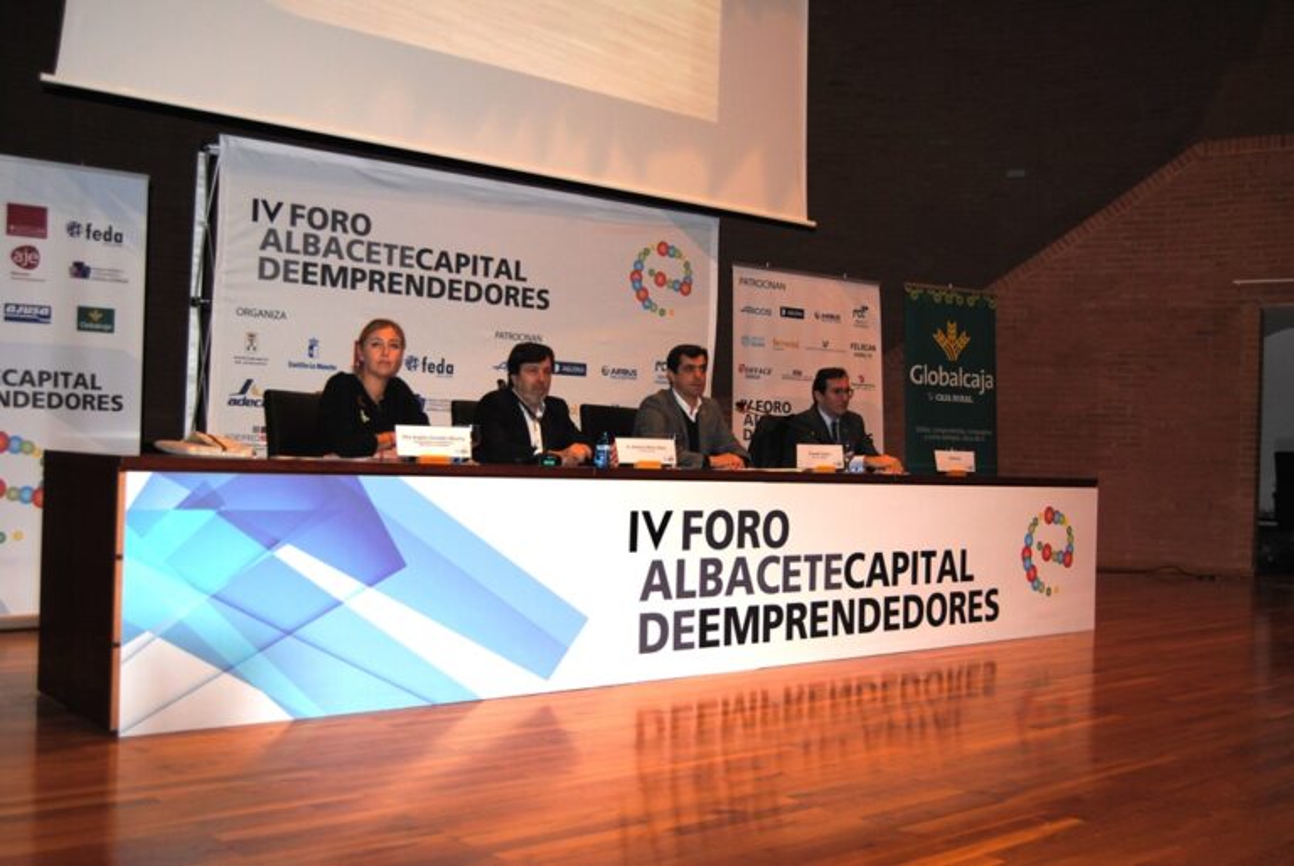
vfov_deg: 37.0
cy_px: 433
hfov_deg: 53.1
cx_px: 647
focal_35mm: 36
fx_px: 1295
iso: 200
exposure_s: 1/60
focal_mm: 24
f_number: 3.8
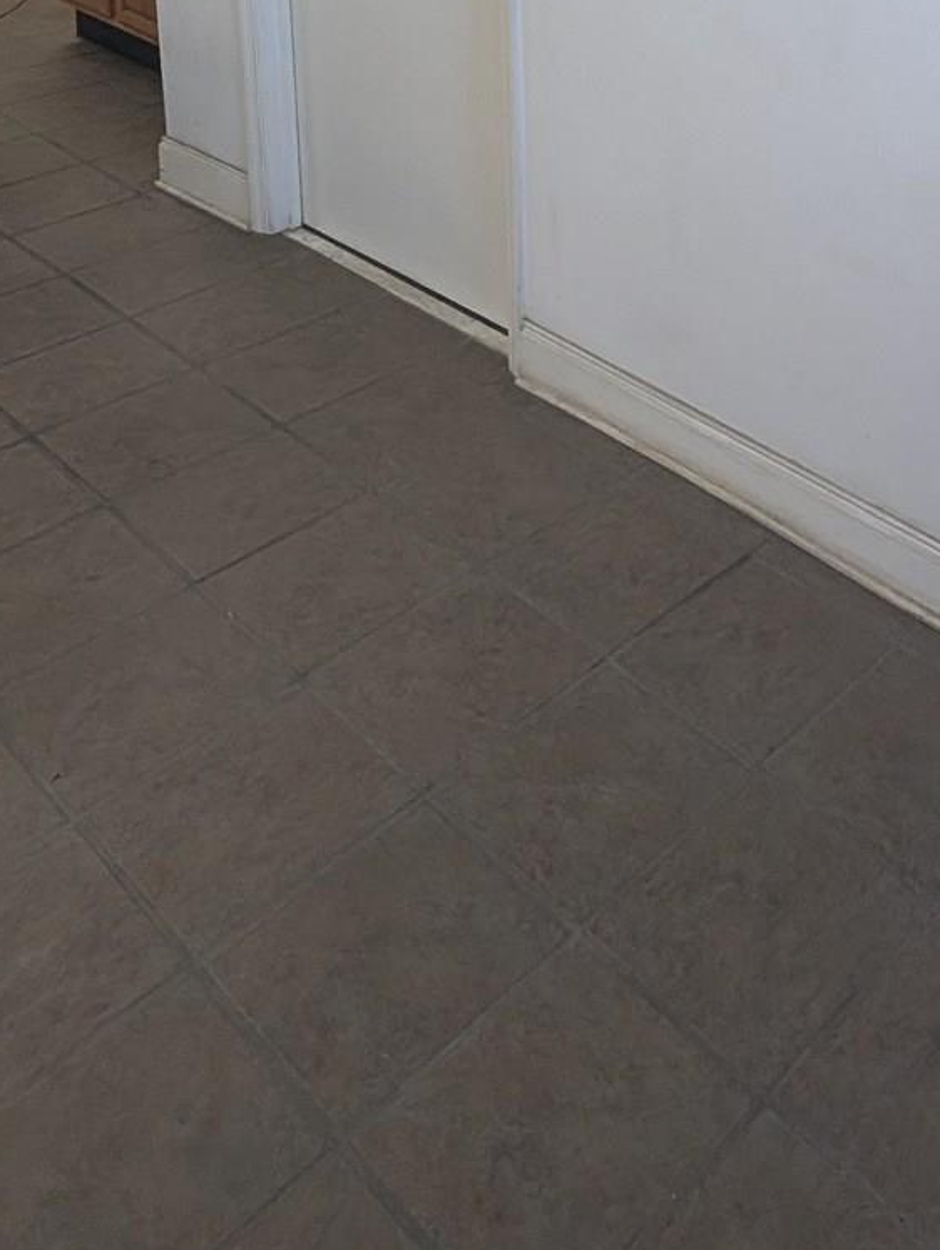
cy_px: -177
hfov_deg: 35.2
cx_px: 932
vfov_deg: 39.3
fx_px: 1337
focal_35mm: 37
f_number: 1.95
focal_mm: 2.23
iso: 358
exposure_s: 1/120
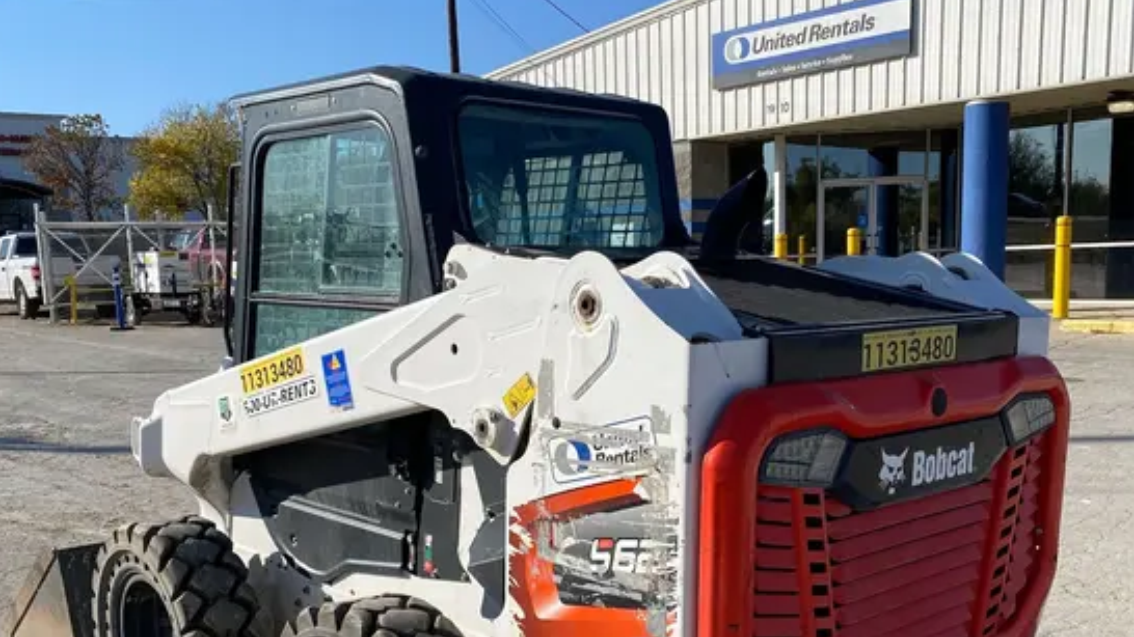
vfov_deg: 30.5
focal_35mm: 38
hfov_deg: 52.8
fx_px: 1143
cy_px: 501
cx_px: 565
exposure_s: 1/3984
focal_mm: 4.25
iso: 32
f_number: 1.8
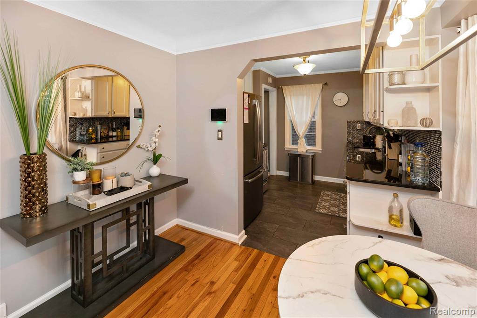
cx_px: 238
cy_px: 159
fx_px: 185
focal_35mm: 14
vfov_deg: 81.1
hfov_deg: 104.3
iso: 320
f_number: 4
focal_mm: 14
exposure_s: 1/60
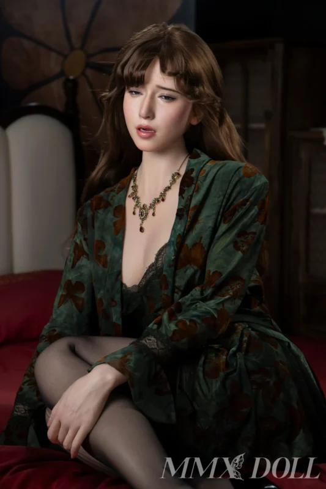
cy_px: 244
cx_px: 163
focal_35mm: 76
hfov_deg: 17.8
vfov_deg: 26.5
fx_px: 1039
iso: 320
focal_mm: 51
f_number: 4
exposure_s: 1/200
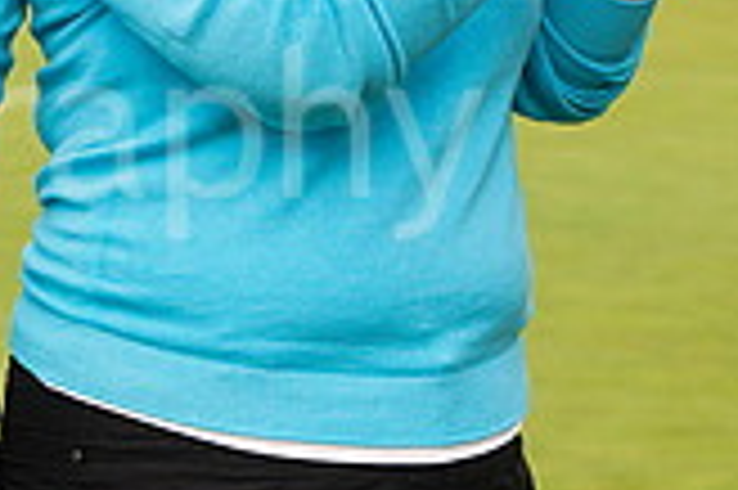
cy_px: -85
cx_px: -86
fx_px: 7250
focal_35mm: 354
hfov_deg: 5.8
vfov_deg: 3.9
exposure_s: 1/250
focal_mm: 100
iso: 400
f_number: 8
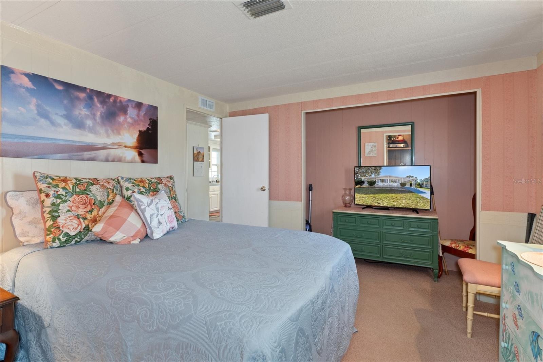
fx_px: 249
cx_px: 272
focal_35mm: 16
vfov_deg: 72.0
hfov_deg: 95.0
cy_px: 181
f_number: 8
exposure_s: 2.5
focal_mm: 11
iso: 640
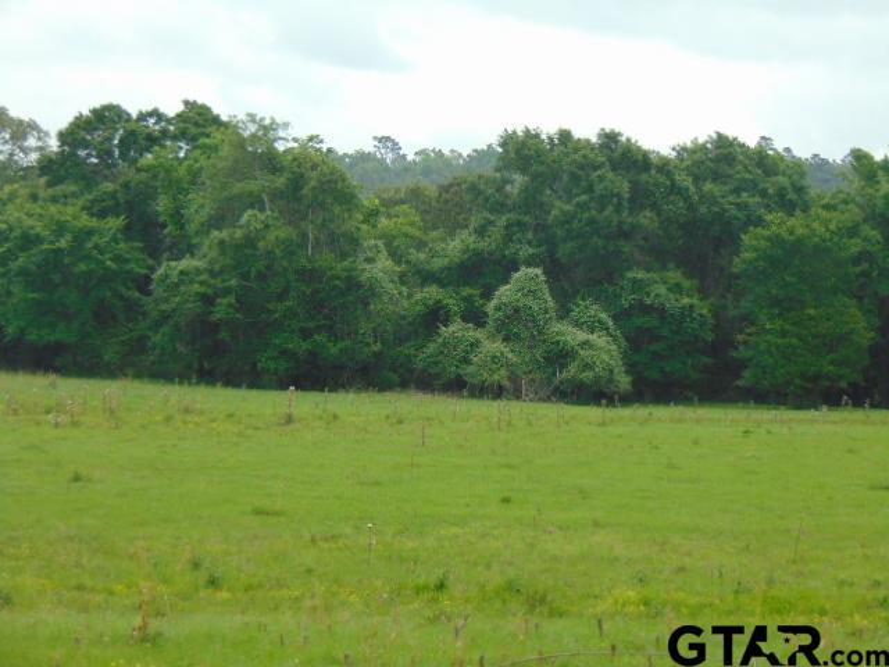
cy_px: 334
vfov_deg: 9.1
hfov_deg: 12.0
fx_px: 4212
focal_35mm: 164
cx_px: 444
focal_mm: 29.5
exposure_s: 1/400
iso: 80
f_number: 4
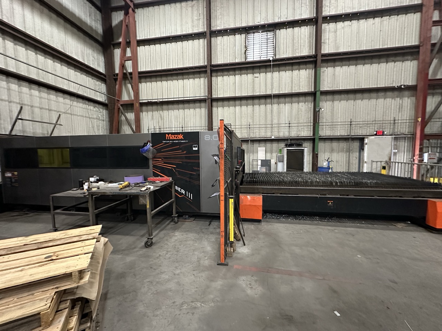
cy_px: 166
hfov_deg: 102.1
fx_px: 179
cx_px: 221
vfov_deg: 85.7
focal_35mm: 14
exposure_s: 1/60
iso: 1000
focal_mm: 2.22
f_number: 2.2
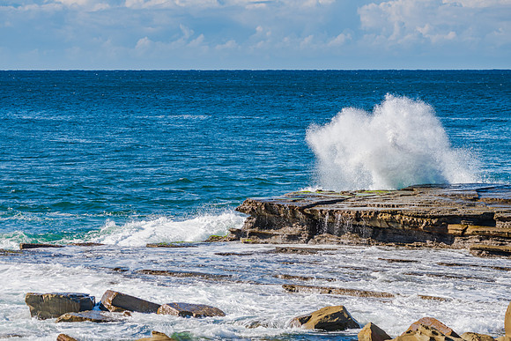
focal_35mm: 182
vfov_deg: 7.6
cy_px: 170
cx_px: 256
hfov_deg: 11.3
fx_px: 2579
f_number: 8
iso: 64
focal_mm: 180
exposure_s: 1/250
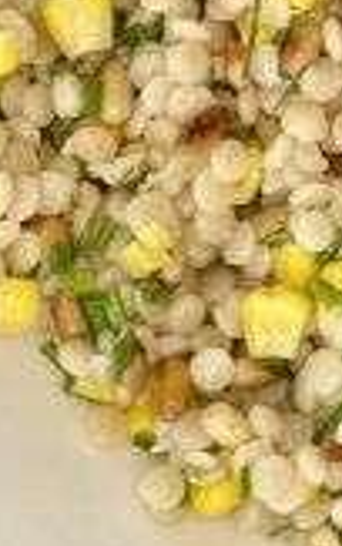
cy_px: -44
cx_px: 595
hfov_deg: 8.1
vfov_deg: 13.2
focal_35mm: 156
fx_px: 2324
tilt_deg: -79.1
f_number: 1.78
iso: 80
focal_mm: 6.86
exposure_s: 1/176
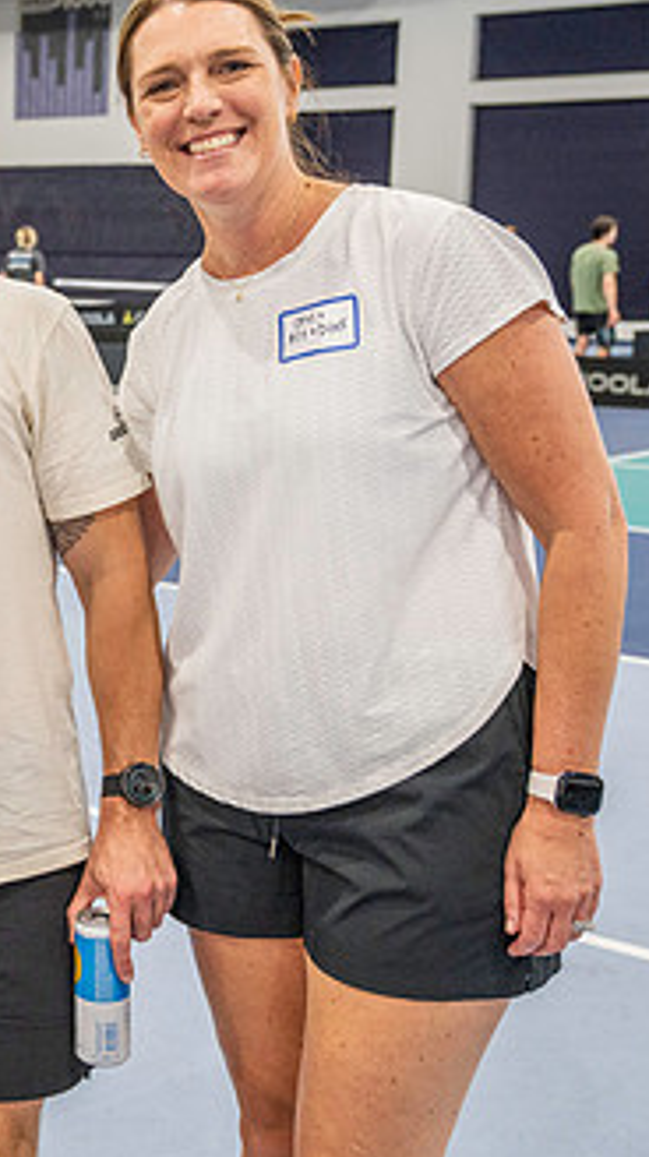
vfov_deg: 33.3
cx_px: -180
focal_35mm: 63
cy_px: 503
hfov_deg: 17.9
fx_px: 1931
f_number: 4.5
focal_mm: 34
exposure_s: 1/200
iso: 2500
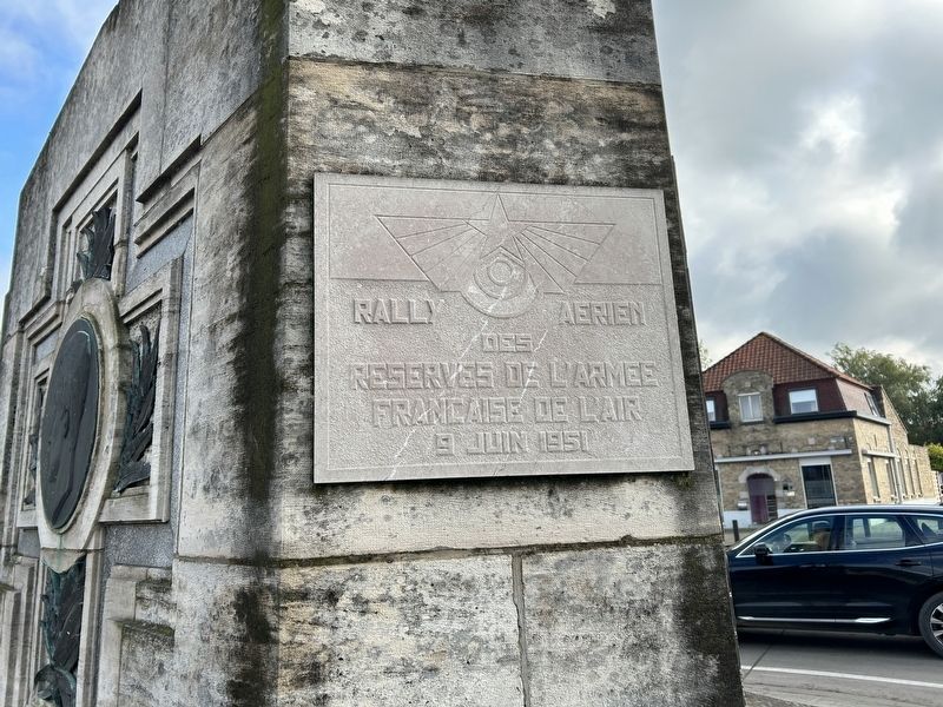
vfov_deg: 53.1
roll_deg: +4.0
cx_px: 472
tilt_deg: +13.1
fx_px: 708
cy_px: 354
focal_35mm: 26
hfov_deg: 67.3
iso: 50
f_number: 1.5
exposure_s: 1/1295
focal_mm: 5.7
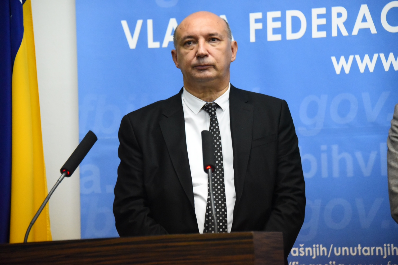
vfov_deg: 8.6
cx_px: 199
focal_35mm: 160
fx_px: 1769
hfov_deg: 12.8
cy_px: 132
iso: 12800
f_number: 5.6
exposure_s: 1/200
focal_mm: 160
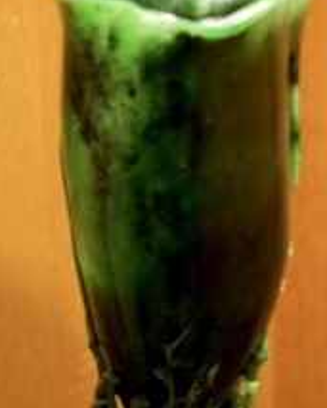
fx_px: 1593
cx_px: 191
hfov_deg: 11.7
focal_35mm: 132
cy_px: 433
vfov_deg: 14.3
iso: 2000
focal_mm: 50
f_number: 5.6
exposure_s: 1/60
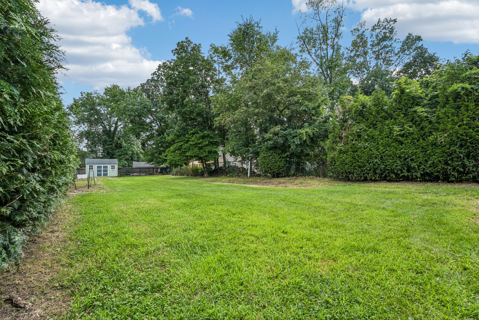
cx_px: 240
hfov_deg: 104.3
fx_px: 186
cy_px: 160
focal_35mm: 14
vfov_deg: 81.2
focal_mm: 14
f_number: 10
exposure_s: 1/60
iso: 160
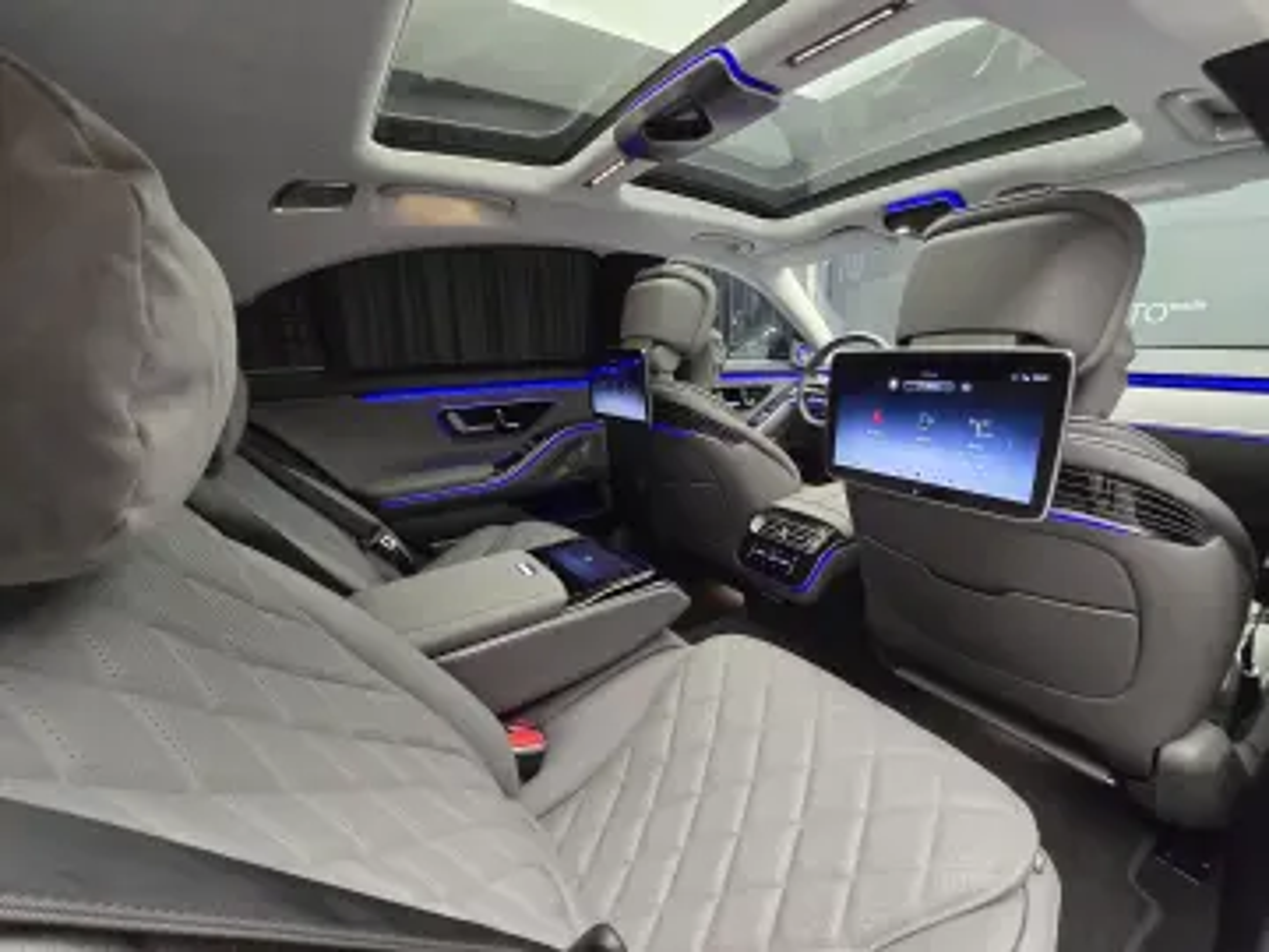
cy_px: 476
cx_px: 634
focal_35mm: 13
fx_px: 477
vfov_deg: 89.9
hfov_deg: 106.2
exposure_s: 1/54
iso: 640
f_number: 2.2
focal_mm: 2.2
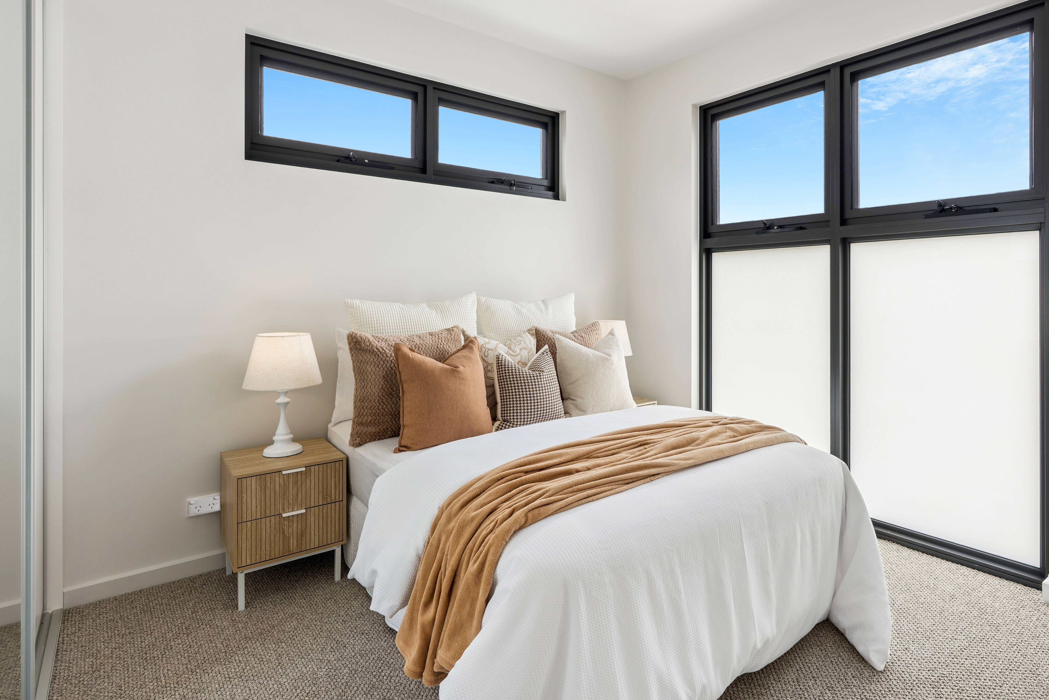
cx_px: 592
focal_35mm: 20
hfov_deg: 83.6
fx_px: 583
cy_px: 289
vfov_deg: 61.5
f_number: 8
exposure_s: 1/40
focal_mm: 16
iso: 100
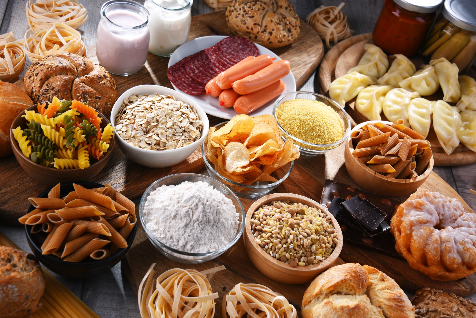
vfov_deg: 21.9
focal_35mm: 62
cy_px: 159
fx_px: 820
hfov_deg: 32.4
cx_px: 238
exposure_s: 1/125
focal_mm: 62
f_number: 10
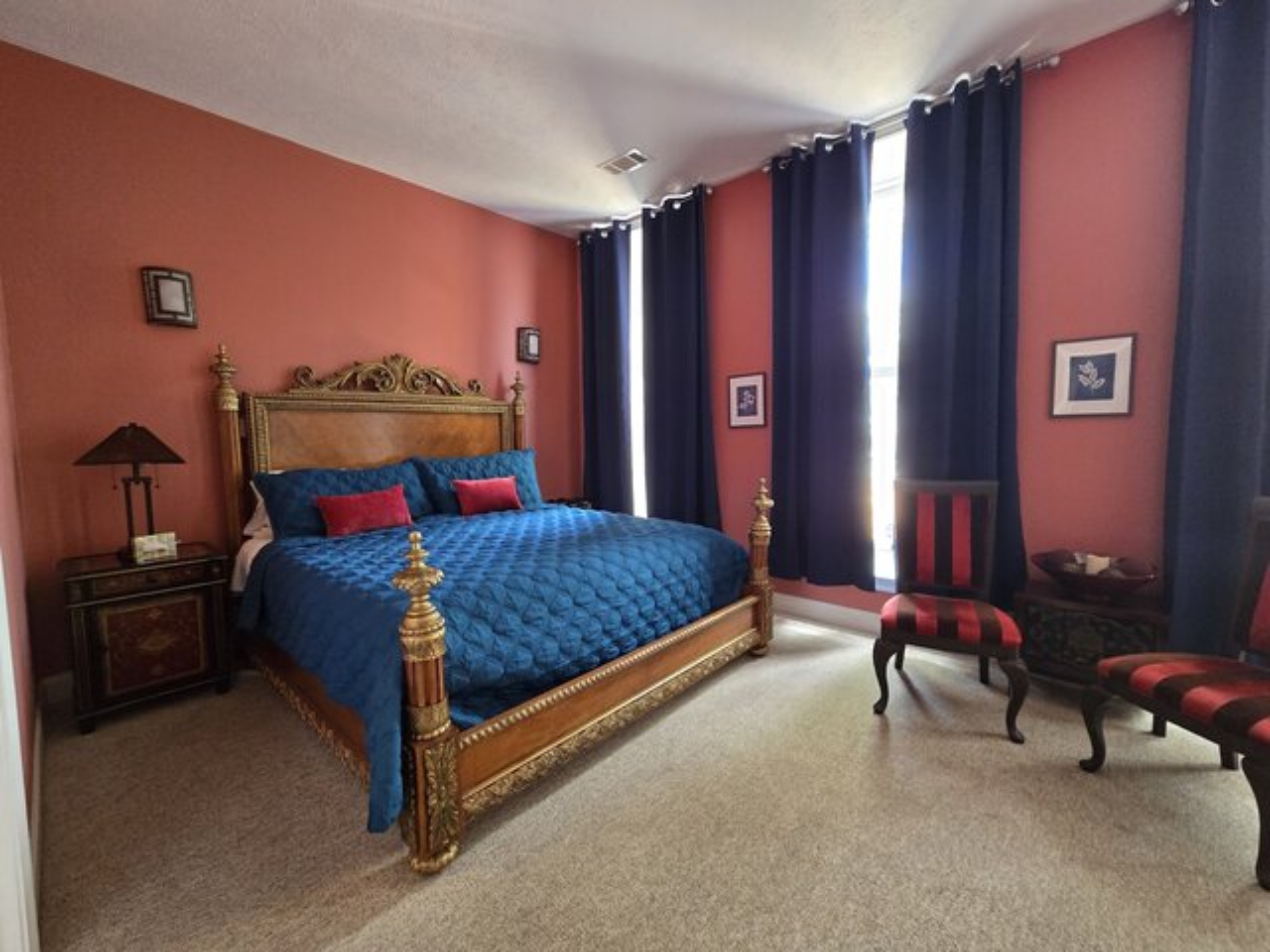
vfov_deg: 89.9
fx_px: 477
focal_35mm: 13
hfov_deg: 106.2
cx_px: 635
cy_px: 476
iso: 500
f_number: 2.2
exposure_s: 1/60
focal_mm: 2.2
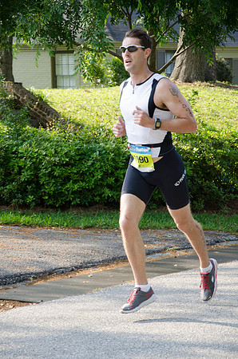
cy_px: 180
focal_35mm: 158
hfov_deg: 8.7
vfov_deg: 13.1
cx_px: 119
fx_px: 1569
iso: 800
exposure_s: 1/640
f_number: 5.6
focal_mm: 105
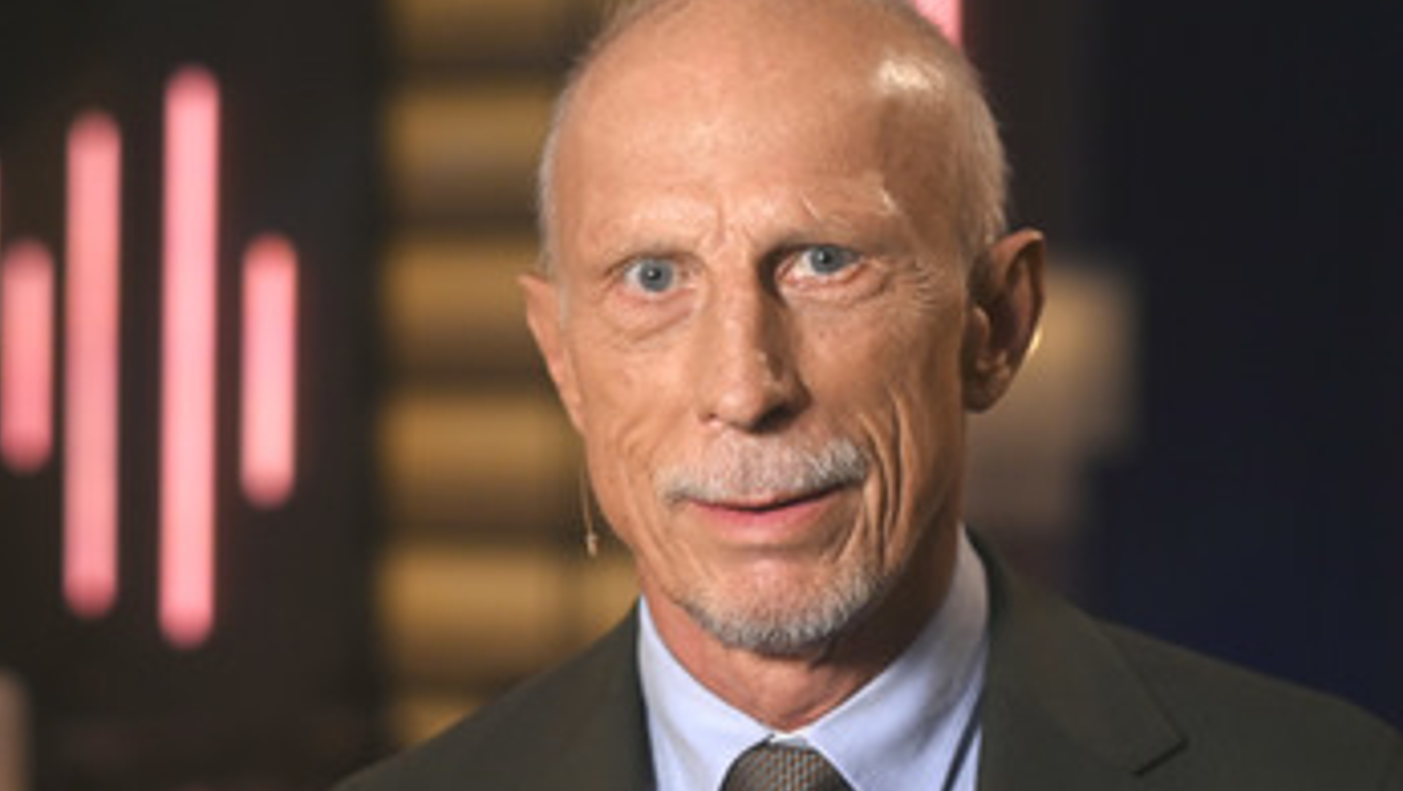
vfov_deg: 16.1
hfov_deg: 28.2
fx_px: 2791
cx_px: 760
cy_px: 503
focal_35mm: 75
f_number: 2.5
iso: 1250
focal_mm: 55
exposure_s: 1/500
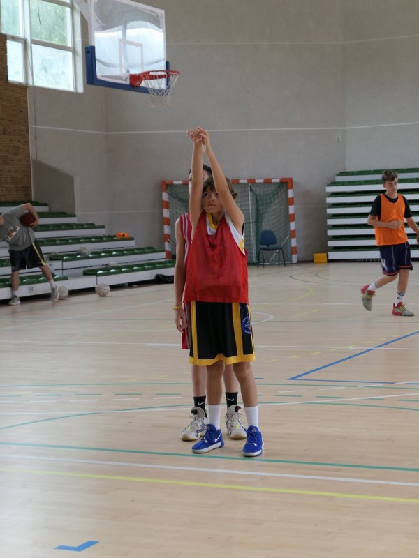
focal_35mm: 77
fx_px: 1243
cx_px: 210
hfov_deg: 19.1
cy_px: 279
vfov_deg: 25.3
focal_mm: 26.1
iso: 320
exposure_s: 1/125
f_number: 2.8
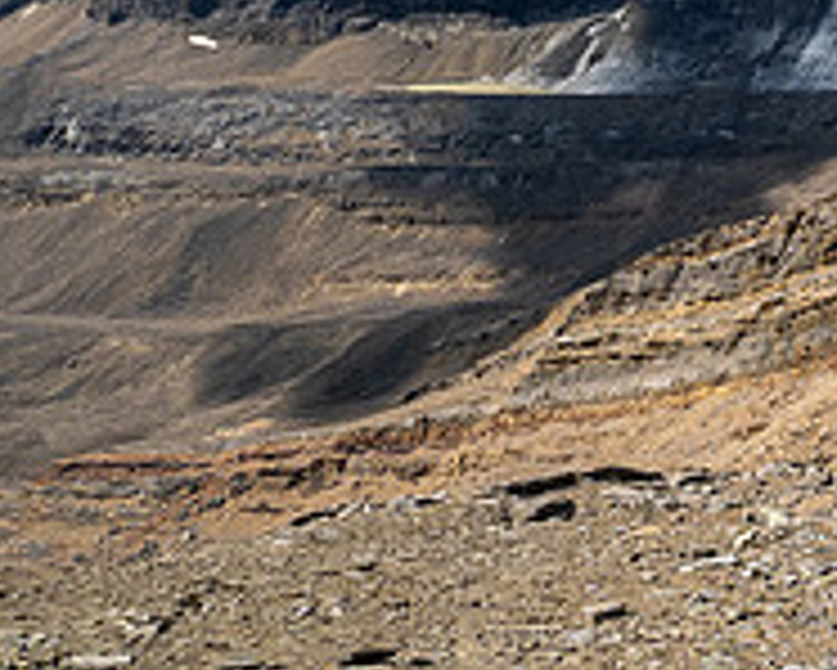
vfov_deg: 20.4
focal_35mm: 73
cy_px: 29
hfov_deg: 22.8
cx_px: 1125
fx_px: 1809
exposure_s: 1/320
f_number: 8
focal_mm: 12
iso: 200
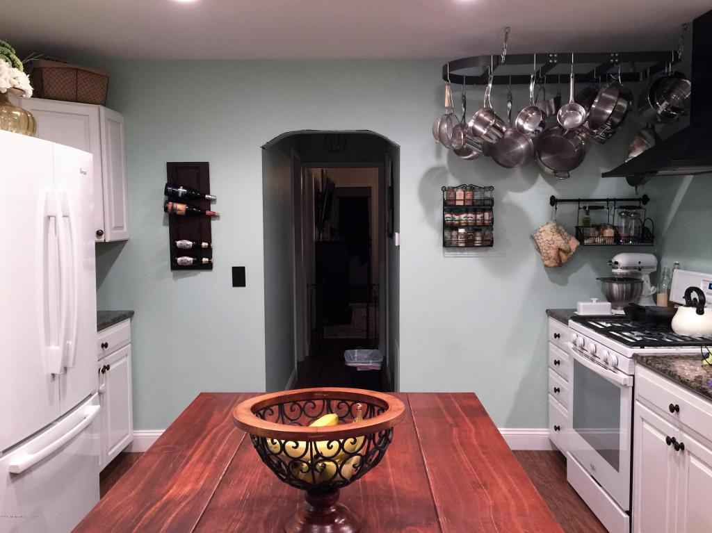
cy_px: 266
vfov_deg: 48.2
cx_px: 356
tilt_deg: -4.0
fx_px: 596
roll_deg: -0.9
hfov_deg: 61.7
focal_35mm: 29
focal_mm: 4.15
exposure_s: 1/15
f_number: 2.2
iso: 100
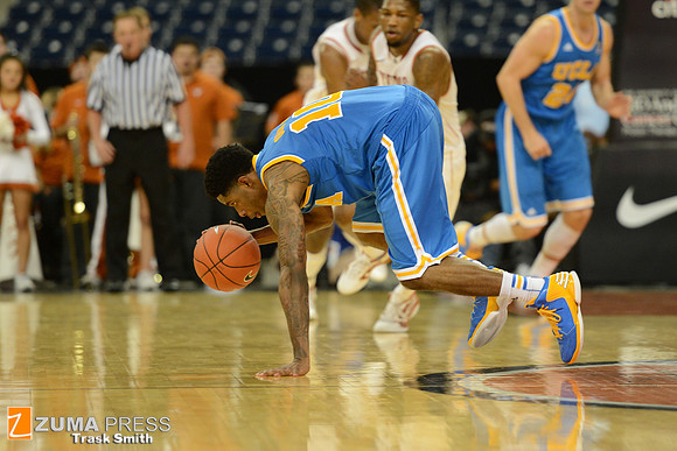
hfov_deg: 10.3
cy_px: 226
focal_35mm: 200
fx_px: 3762
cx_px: 338
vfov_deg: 6.9
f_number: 2.8
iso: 2500
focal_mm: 200
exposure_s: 1/1000
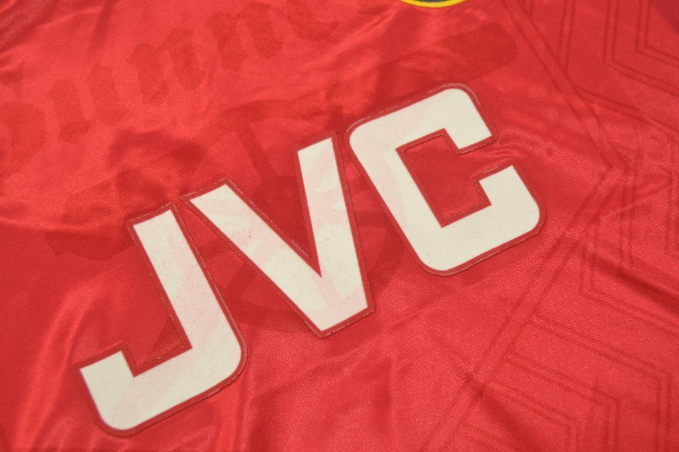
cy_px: 226
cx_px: 340
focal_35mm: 45
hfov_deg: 43.6
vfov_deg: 29.9
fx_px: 849
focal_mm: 30
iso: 200
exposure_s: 1/60
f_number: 5
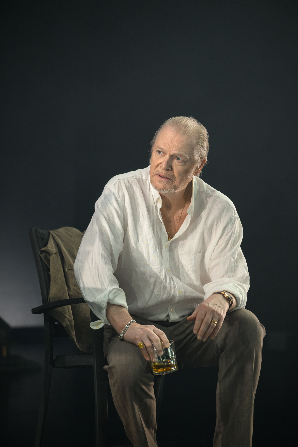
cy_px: 224
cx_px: 149
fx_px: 1490
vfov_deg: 17.1
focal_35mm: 120
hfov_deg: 11.4
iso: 2000
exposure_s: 1/320
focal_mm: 120
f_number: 4
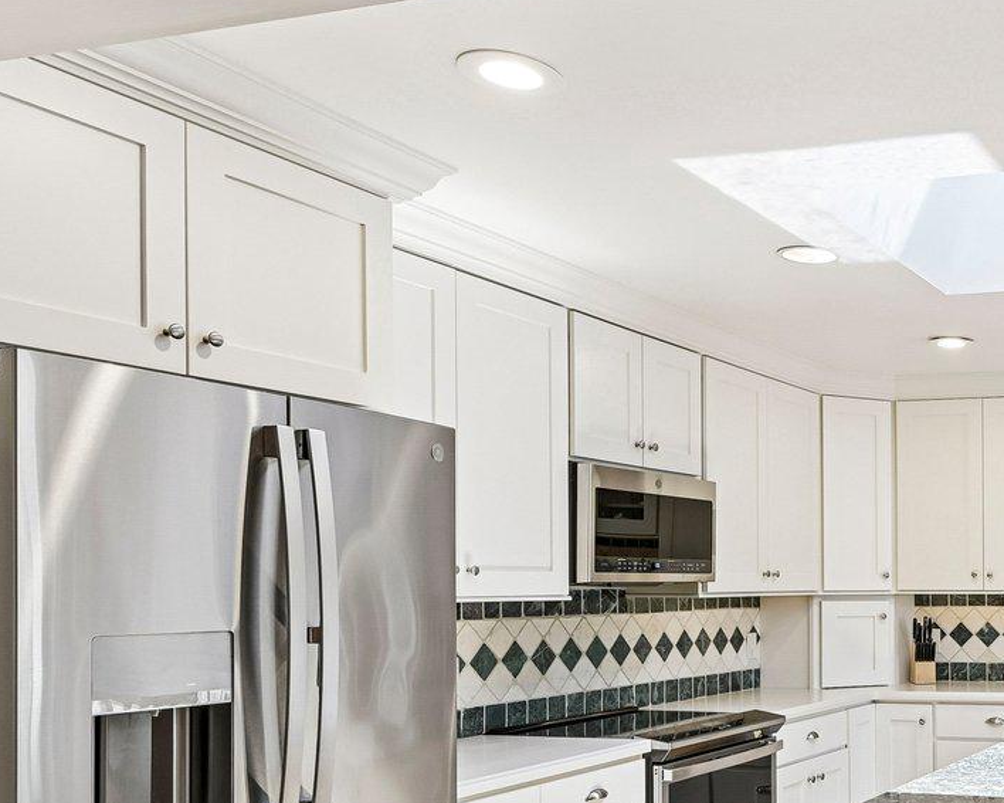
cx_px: 1085
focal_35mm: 38
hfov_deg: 39.8
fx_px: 1129
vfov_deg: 38.3
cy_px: 589
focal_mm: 14
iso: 250
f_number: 8
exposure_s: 1/15
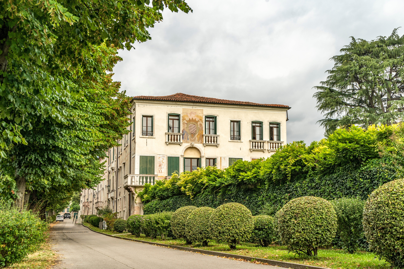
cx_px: 202
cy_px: 134
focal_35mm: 39
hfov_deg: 49.6
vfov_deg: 34.2
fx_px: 438
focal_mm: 39
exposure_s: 1/60
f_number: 9
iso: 125
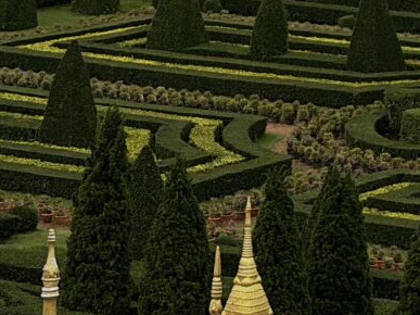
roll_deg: +0.4
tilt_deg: -2.3
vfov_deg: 6.1
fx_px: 2887
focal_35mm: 238
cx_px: 691
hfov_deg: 8.1
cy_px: -313
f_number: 1.78
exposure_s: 1/1883
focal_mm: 6.76
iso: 64
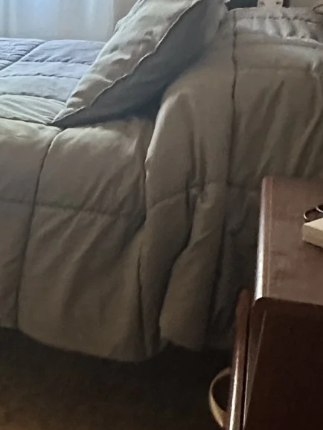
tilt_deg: -25.1
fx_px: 771
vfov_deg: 31.0
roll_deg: +0.5
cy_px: 270
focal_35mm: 62
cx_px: -36
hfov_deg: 22.3
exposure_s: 1/50
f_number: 2.2
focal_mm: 2.22
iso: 1000
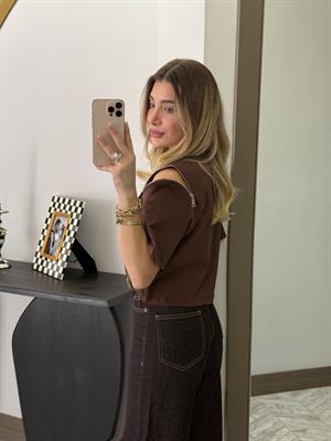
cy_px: 220
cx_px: 166
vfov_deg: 39.7
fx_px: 612
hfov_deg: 30.3
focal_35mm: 48
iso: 250
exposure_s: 1/42
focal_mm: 6.76
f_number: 1.78
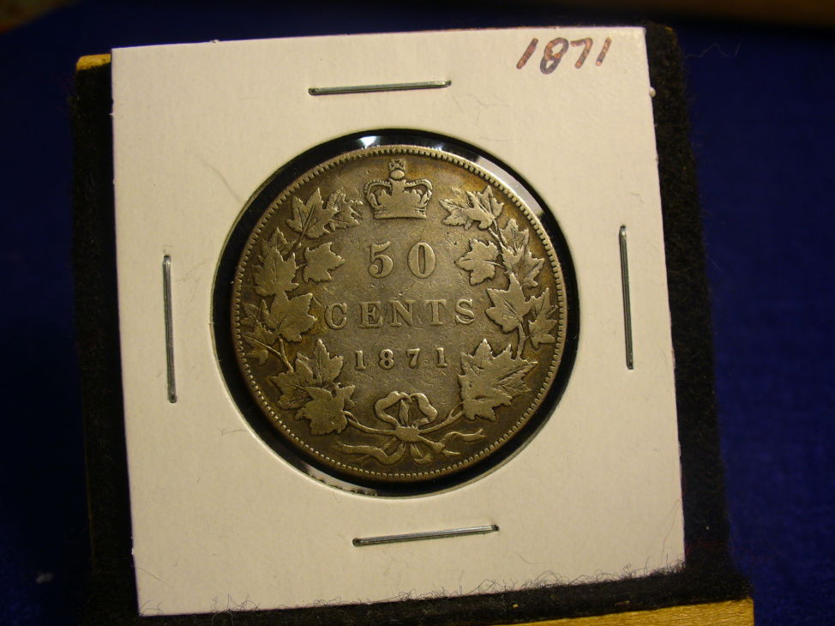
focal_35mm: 38
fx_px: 916
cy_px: 311
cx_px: 415
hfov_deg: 49.0
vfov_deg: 37.7
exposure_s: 1/100
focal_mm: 6.1
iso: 80
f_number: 2.8
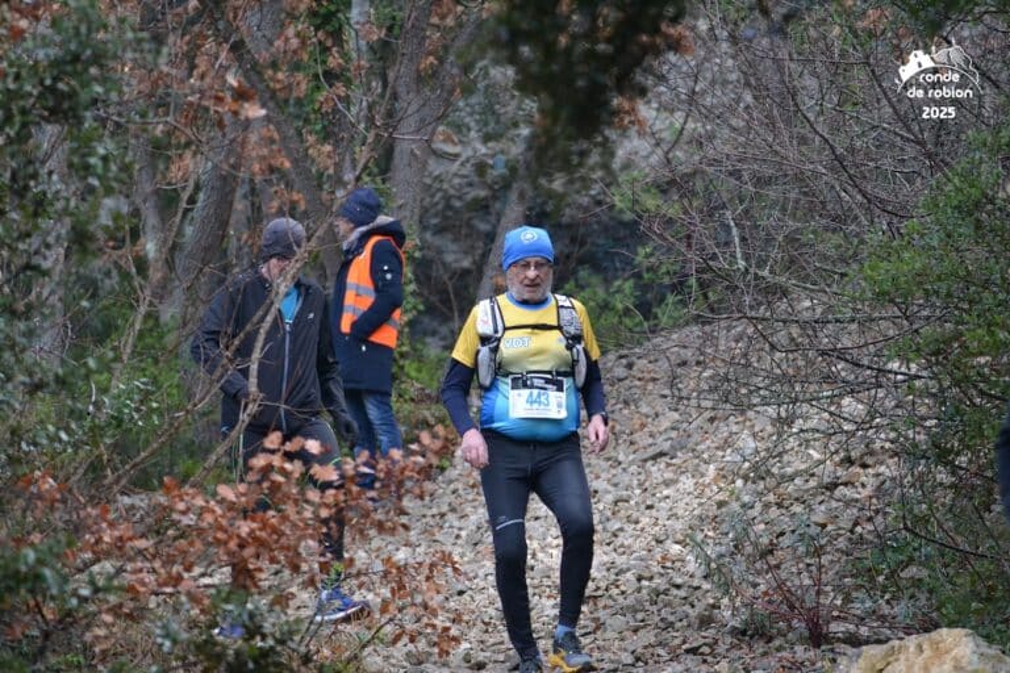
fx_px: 6312
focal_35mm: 225
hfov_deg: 9.1
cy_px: 336
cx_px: 505
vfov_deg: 6.1
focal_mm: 150
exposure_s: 1/500
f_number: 5
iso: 1400
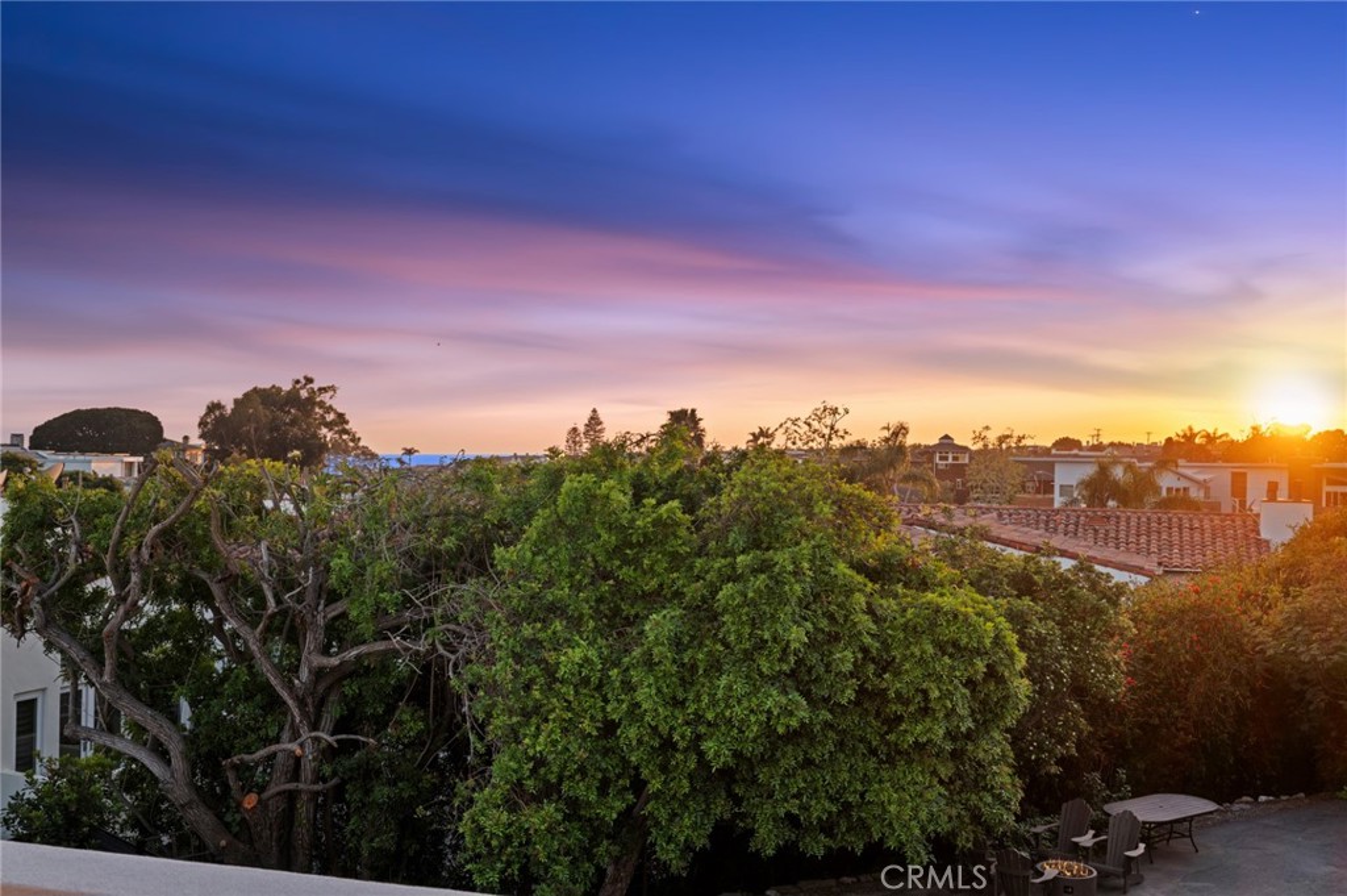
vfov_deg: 37.8
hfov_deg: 54.5
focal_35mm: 35
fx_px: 1308
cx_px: 674
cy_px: 448
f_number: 11
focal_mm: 35
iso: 125
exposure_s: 1/40
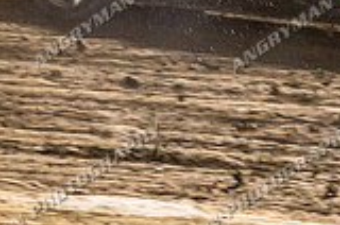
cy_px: -120
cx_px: -102
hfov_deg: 4.9
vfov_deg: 3.3
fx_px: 3940
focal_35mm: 418
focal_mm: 115
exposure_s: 1/160
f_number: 2.8
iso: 1600
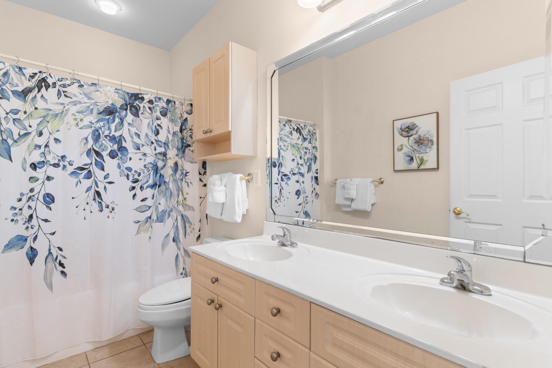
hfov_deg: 93.3
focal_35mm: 17
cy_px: 184
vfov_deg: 70.4
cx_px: 276
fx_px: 261
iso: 100
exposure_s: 1/4
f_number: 4.8
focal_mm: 11.5
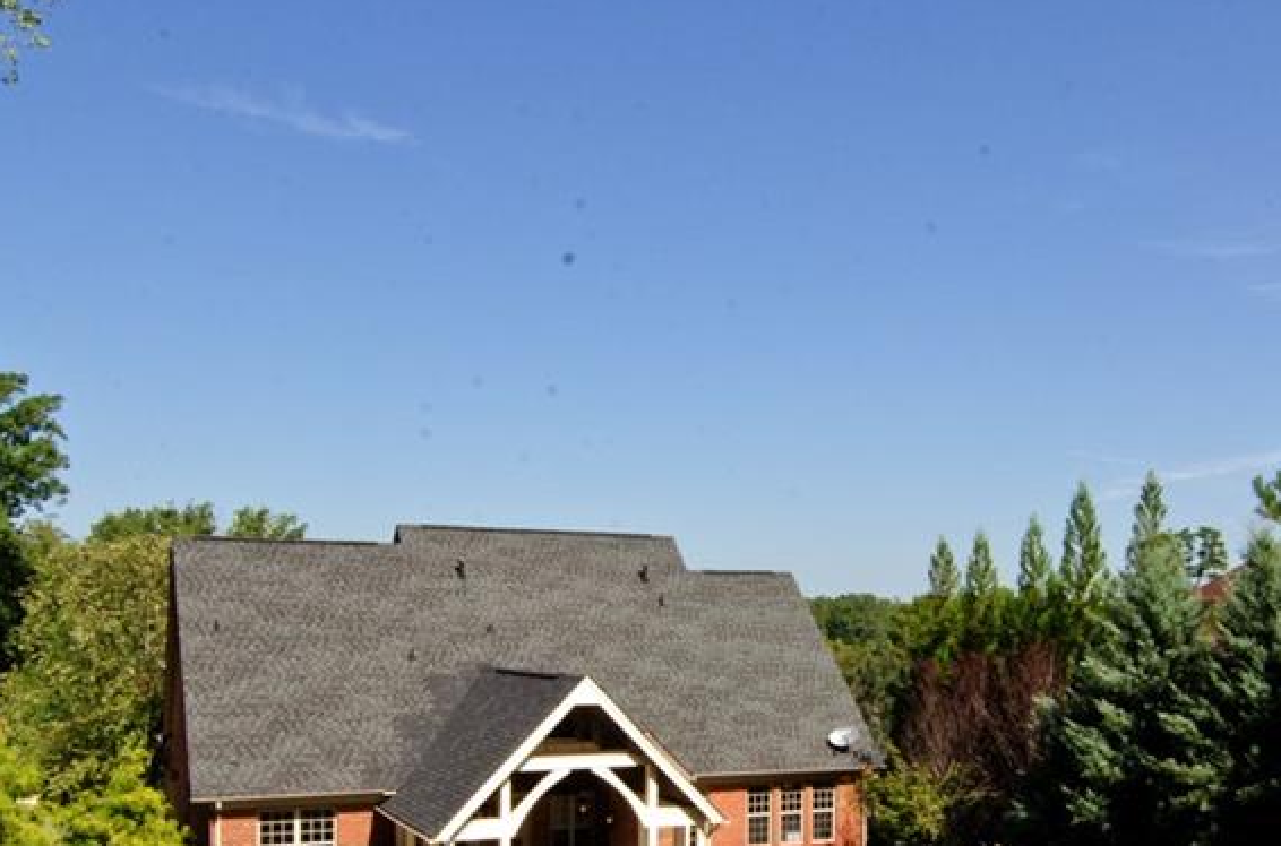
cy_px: 684
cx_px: 740
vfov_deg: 33.8
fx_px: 1348
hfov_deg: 50.6
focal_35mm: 38
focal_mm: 14
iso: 1250
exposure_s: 1/200
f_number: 22
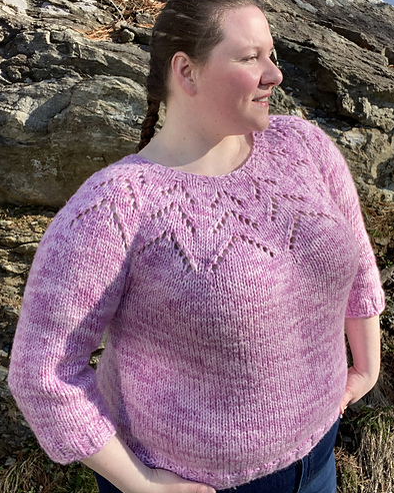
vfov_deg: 47.7
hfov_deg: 39.2
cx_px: 205
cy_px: 205
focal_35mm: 38
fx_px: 554
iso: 25
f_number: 2.2
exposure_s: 1/336
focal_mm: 2.71
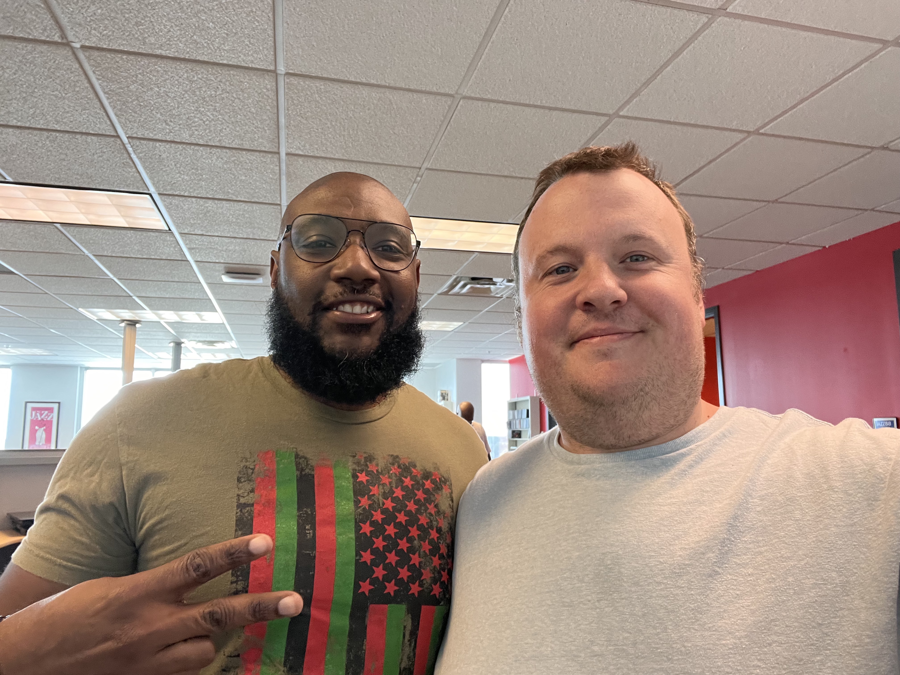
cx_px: 450
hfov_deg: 73.9
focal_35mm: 23
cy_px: 338
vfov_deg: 58.9
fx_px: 598
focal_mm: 2.71
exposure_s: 1/60
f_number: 2.2
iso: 200
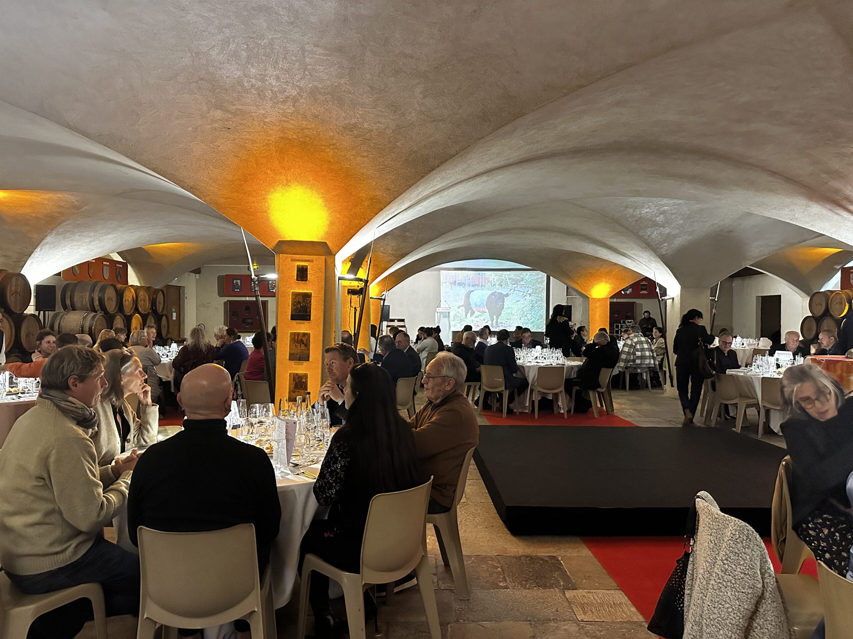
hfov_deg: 71.6
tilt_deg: -0.4
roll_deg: -0.4
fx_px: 591
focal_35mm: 24
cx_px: 426
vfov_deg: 56.8
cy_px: 320
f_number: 1.78
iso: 800
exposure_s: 1/50
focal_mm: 6.86
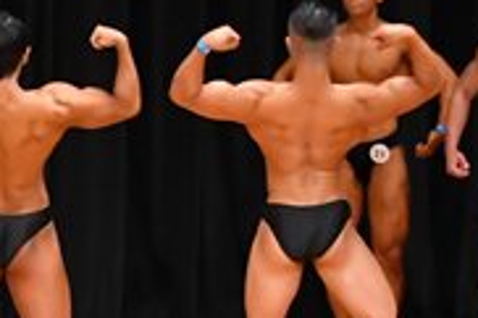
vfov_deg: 3.0
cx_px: -211
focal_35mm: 460
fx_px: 6102
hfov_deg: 4.5
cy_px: 210
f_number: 5.6
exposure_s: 1/400
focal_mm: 72
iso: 4000
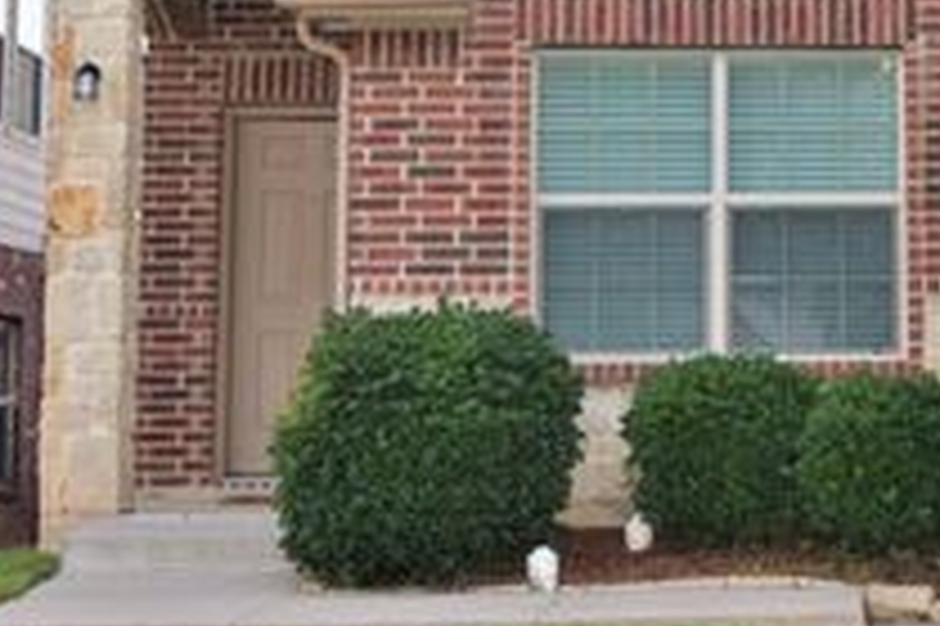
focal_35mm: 79
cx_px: 989
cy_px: 5
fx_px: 2061
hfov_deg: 24.3
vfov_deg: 16.9
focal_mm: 22
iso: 800
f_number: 5
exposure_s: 1/100
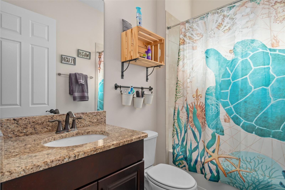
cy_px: 95
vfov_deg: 67.4
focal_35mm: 18
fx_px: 142
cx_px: 142
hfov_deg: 90.0
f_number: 8
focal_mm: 18
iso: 320
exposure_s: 1/15
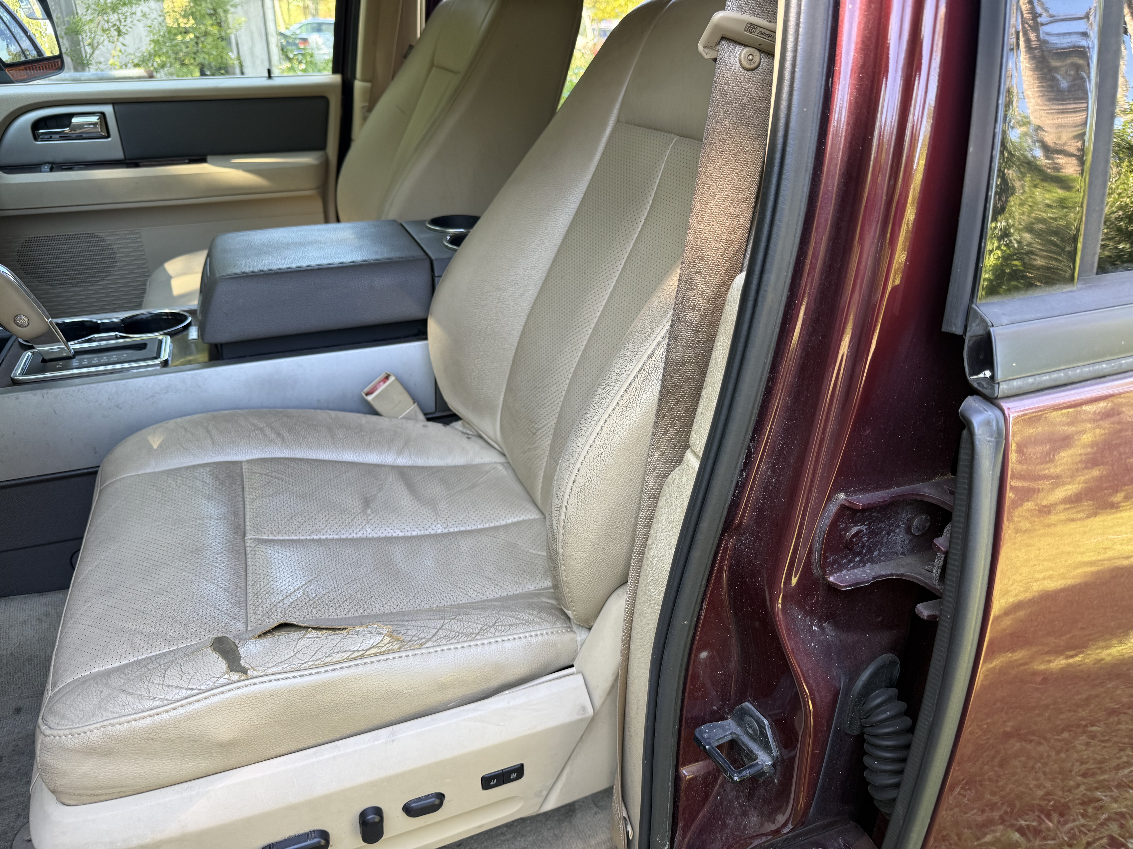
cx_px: 566
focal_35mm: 24
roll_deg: -1.9
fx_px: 786
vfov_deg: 56.8
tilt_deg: -27.1
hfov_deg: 71.6
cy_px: 424
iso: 80
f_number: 1.78
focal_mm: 6.76
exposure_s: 1/121
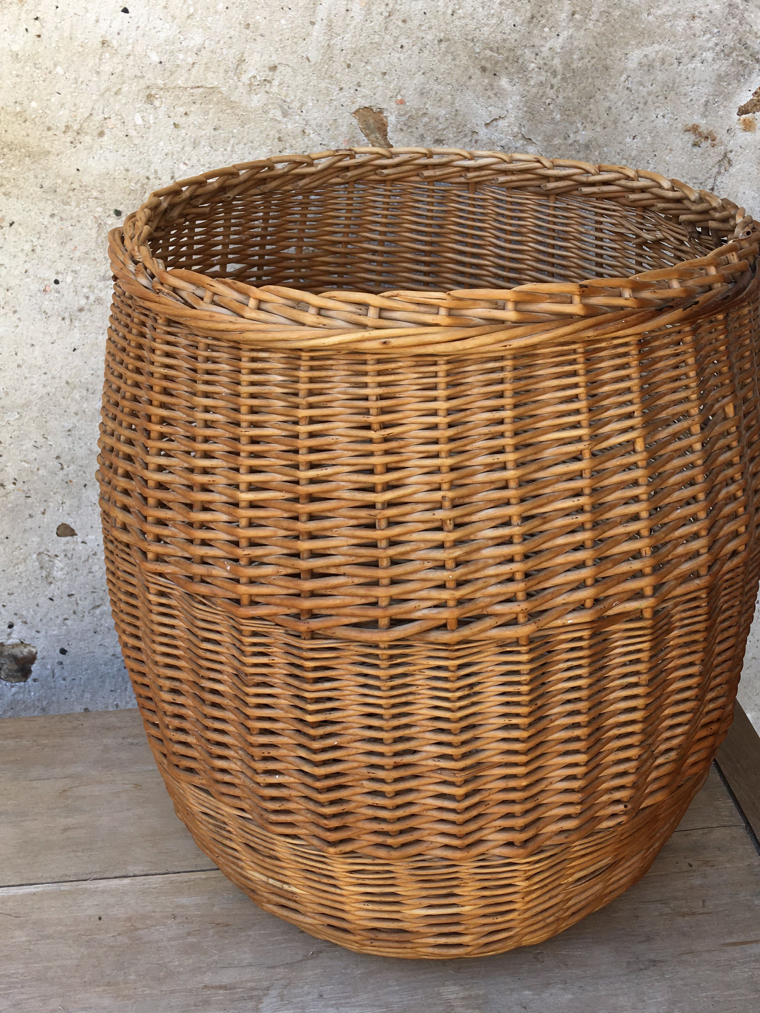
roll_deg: -1.3
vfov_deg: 50.1
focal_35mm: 37
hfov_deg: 38.6
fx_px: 1083
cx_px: 412
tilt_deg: -26.8
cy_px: 476
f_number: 2.2
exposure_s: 1/152
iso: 25
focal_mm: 4.15
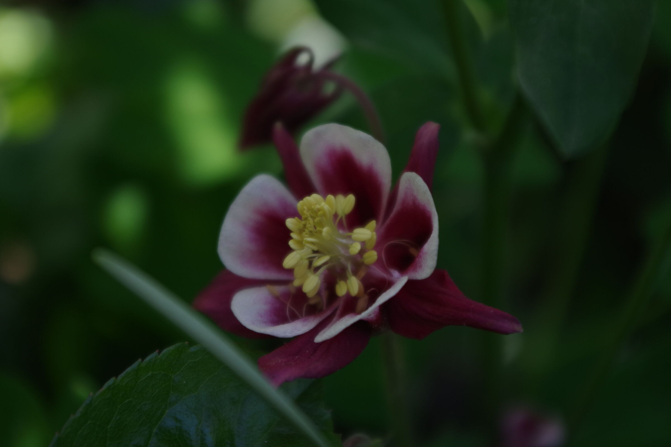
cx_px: 336
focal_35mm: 82
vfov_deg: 16.7
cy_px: 224
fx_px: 1528
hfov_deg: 24.8
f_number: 5.6
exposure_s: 1/125
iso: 200
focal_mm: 55
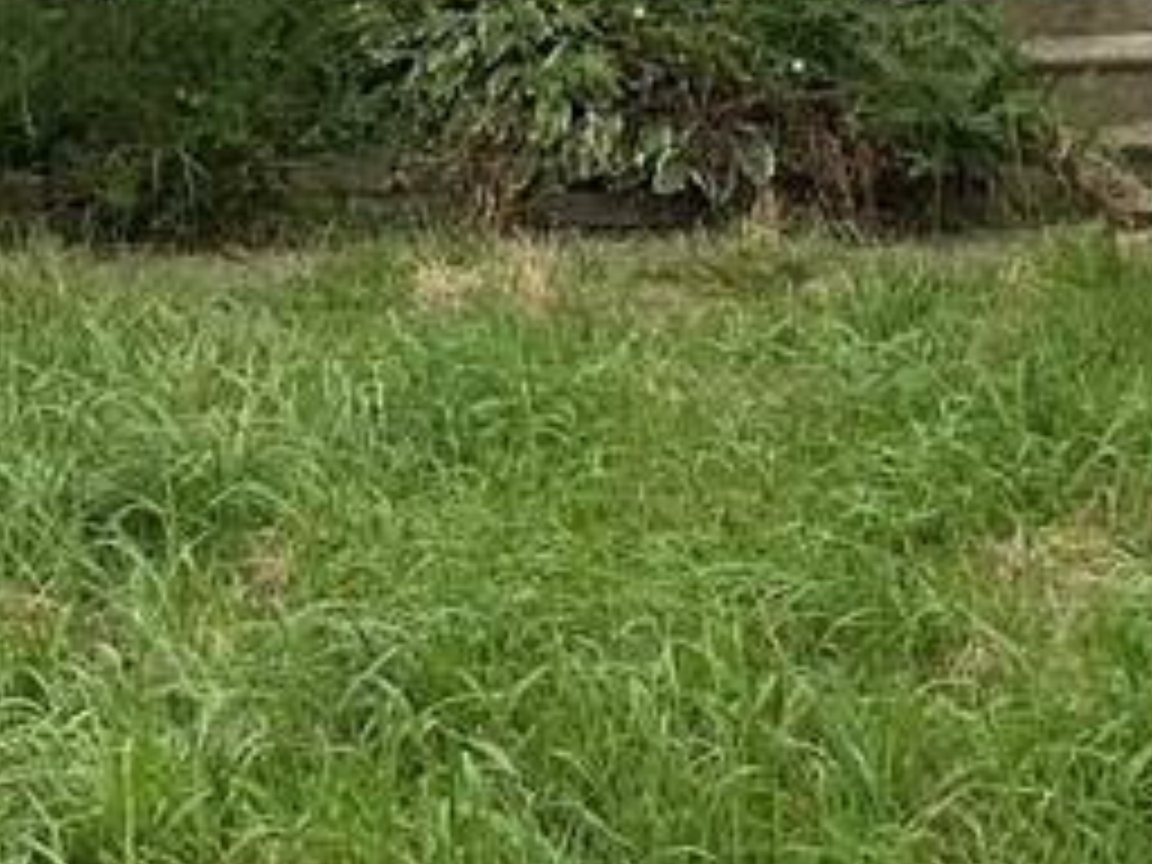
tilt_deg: +2.3
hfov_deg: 18.3
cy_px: -572
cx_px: -76
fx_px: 3461
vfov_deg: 13.2
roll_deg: +0.9
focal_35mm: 104
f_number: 1.8
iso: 32
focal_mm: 4.25
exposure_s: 1/1063
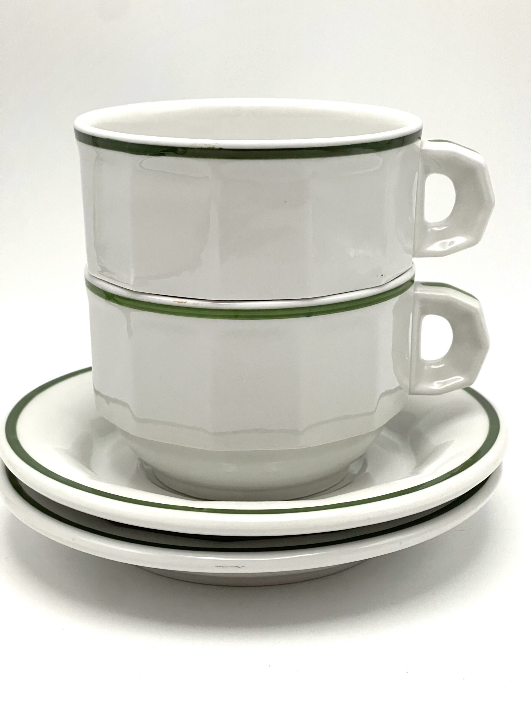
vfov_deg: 30.3
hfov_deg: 22.9
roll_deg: +1.1
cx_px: 266
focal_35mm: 64
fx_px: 1309
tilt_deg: -18.2
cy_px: 354
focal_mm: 7.5
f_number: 2.2
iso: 200
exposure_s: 1/70
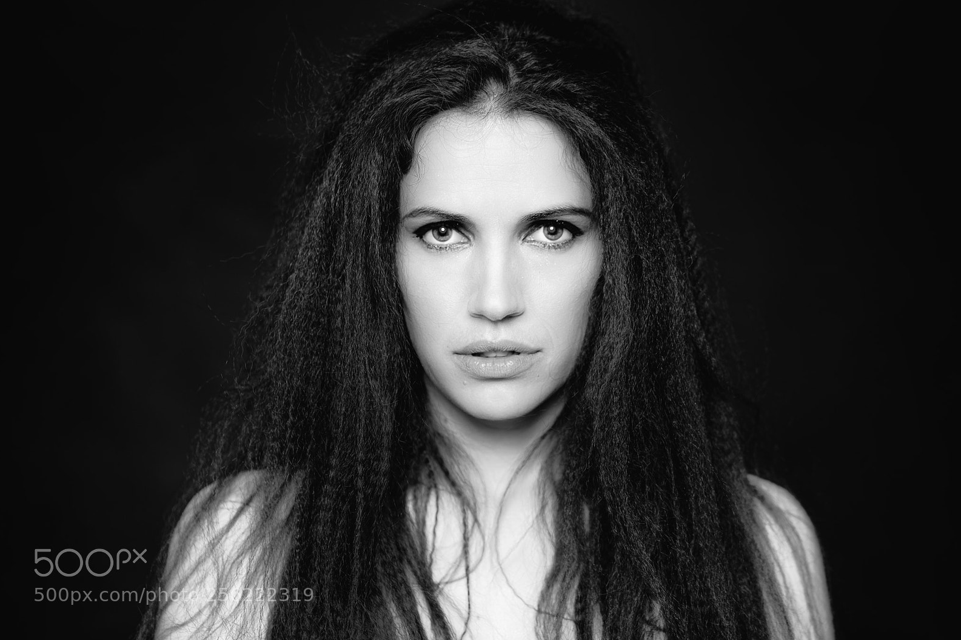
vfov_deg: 12.9
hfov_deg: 19.3
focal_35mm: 106
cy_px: 319
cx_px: 481
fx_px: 2829
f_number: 4
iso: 64
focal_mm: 105
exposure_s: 1/160
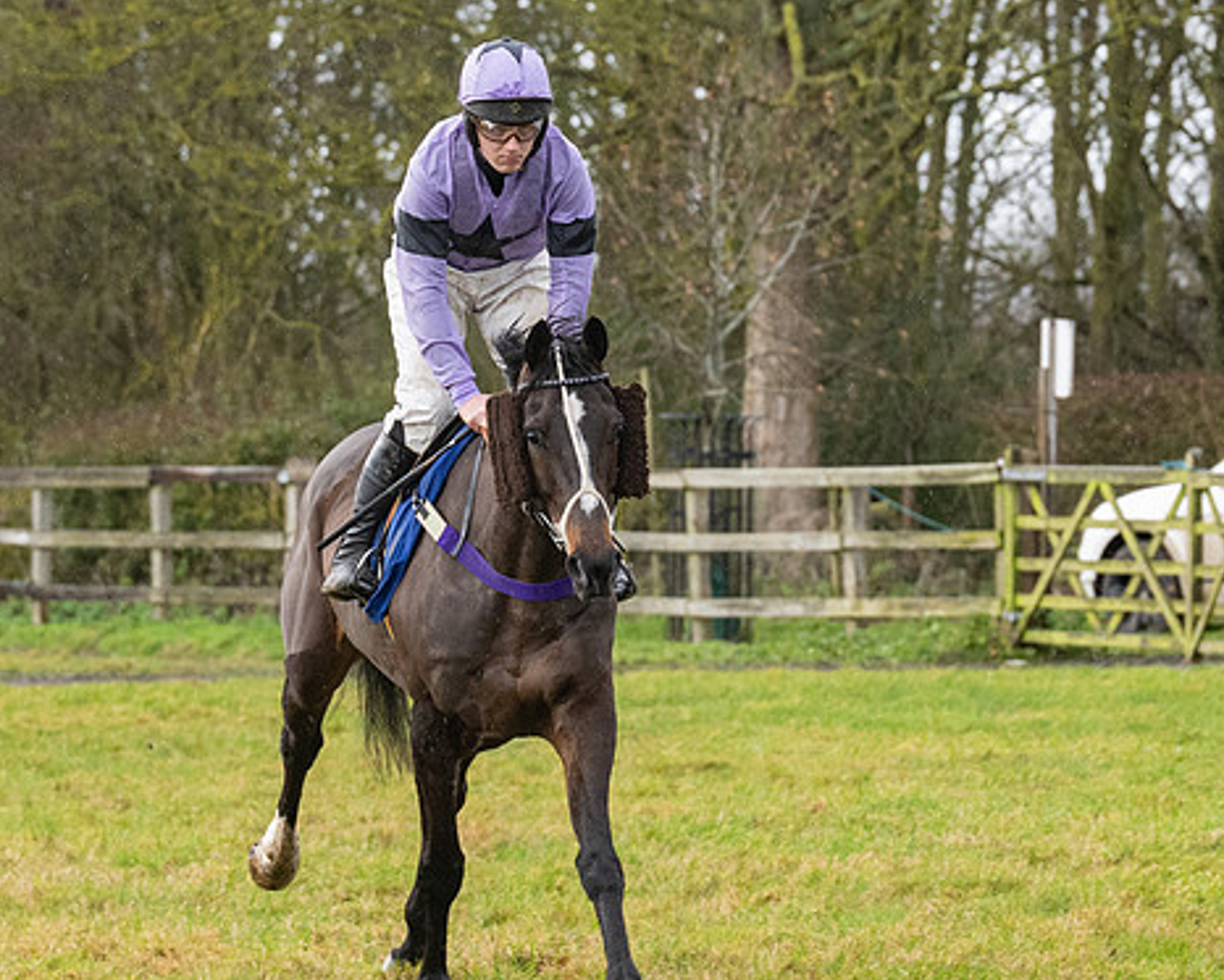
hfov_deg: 6.0
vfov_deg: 4.8
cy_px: 504
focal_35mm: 322
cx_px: 534
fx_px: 11667
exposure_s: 1/500
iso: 800
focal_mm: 120
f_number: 5
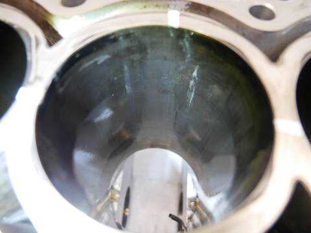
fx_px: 216
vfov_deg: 56.8
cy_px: 116
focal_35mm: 24
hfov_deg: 71.6
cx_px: 156
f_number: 3.5
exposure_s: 1/60
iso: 800
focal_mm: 12
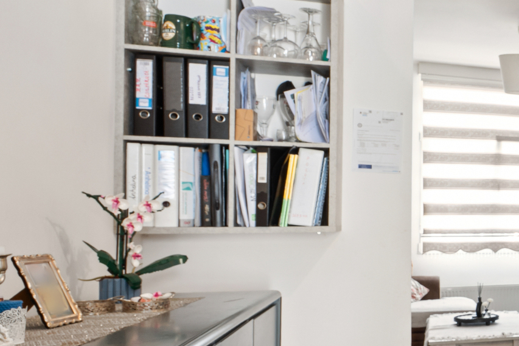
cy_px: 244
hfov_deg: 30.9
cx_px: 717
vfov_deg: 29.6
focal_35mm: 45
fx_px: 649
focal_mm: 16
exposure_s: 1.3
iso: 250
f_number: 11
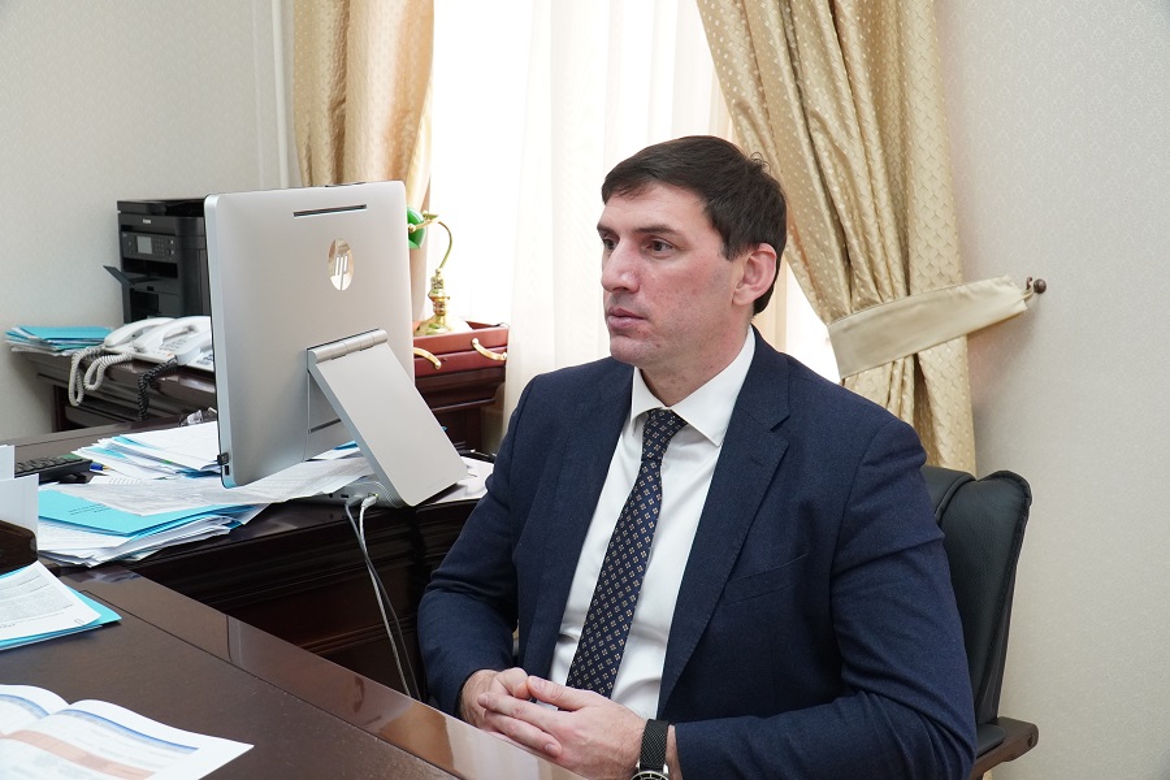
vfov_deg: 34.2
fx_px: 1267
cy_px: 390
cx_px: 585
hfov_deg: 49.6
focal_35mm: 39
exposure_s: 1/50
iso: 2000
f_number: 5.6
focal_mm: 26
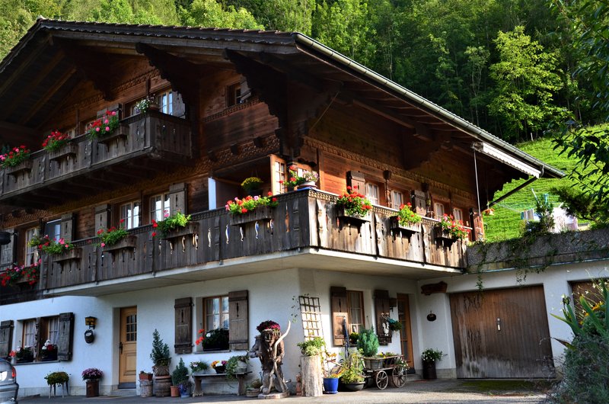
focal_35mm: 39
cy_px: 202
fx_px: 658
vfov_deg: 34.1
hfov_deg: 49.6
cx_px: 304
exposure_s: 1/60
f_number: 8
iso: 320
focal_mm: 26
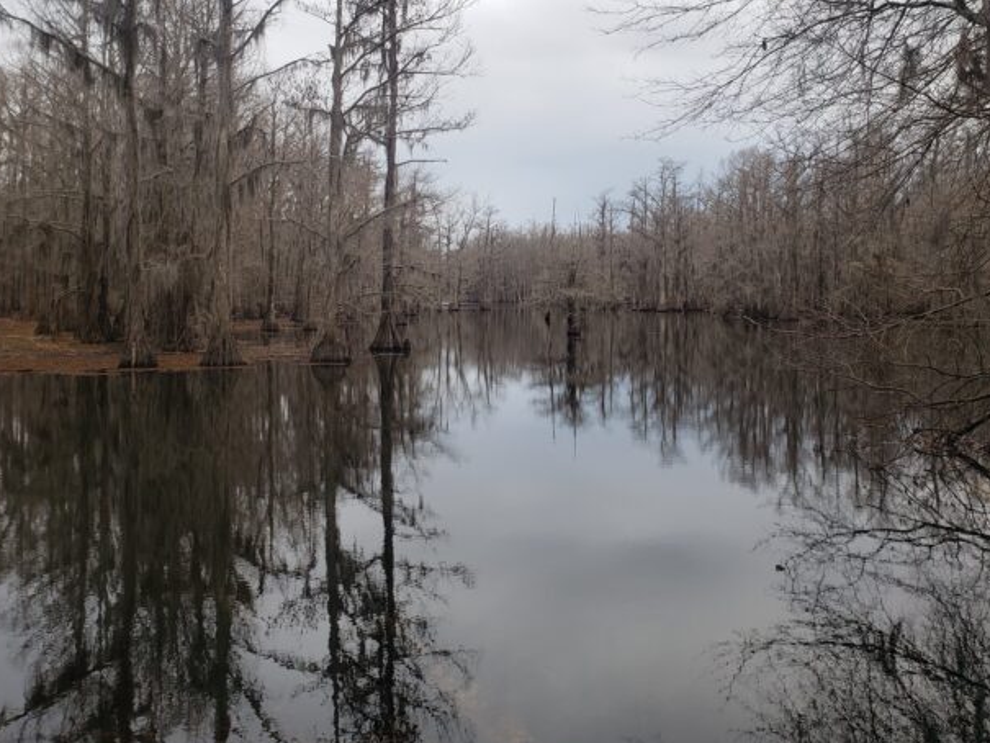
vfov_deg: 42.8
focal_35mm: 33
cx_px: 530
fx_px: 944
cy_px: 313
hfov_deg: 55.3
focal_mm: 4.3
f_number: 2.4
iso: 50
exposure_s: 1/60
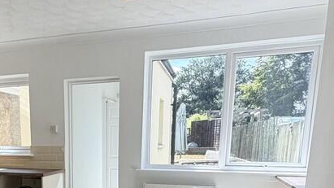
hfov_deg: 50.9
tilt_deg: -9.8
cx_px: 89
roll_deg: +0.3
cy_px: 200
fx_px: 336
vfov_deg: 28.6
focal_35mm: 38
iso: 64
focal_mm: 2.22
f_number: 2.2
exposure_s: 1/436
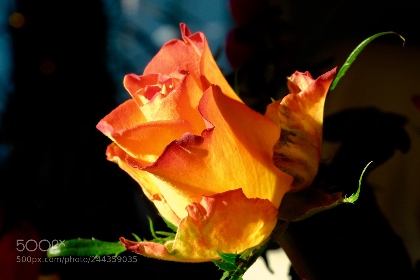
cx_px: 210
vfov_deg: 15.2
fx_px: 1050
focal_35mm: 90
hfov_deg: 22.6
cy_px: 140
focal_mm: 60
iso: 320
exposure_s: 1/15
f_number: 16
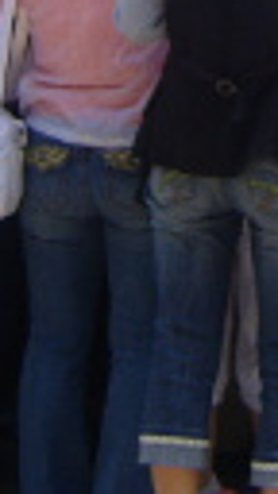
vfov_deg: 10.9
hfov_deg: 6.3
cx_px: 355
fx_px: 2490
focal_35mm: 190
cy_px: -239
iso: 80
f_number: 7.1
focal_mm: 7.4
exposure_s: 1/180
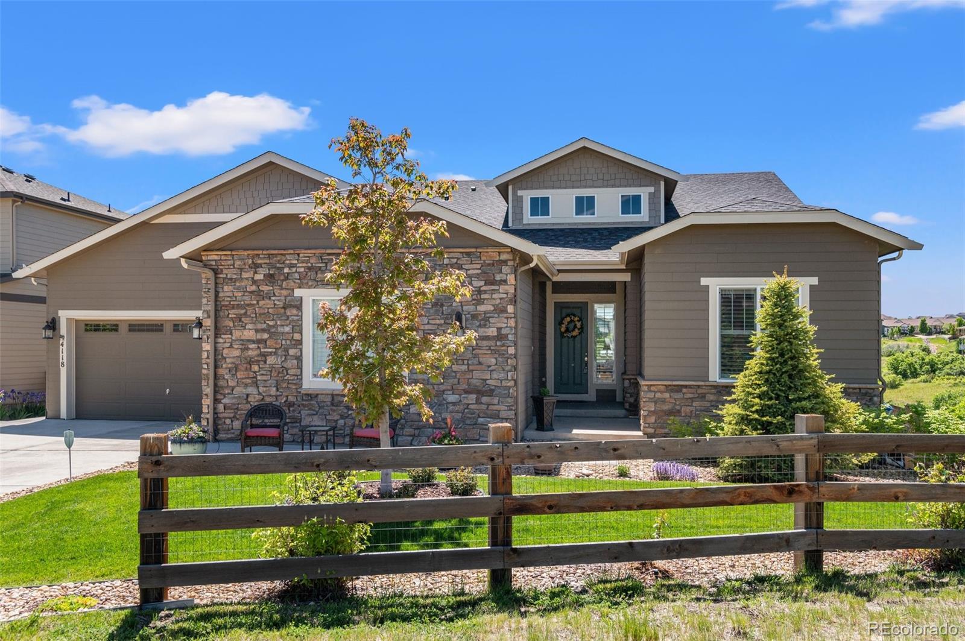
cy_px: 320
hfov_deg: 62.0
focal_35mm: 30
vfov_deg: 43.5
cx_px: 482
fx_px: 803
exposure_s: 1/640
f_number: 8
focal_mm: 30
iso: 400
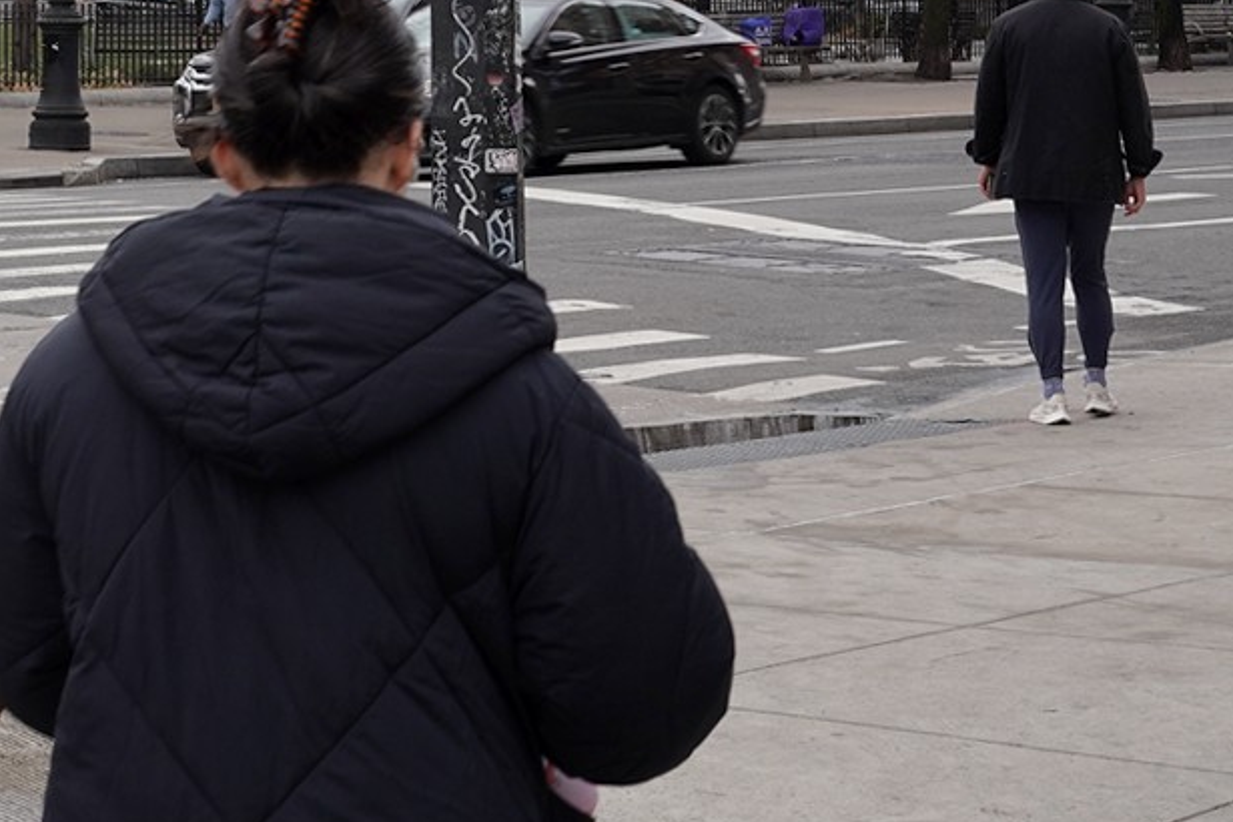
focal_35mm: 130
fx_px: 4452
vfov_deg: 10.3
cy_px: -285
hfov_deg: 15.4
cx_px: -116
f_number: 11
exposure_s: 1/100
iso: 400
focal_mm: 40
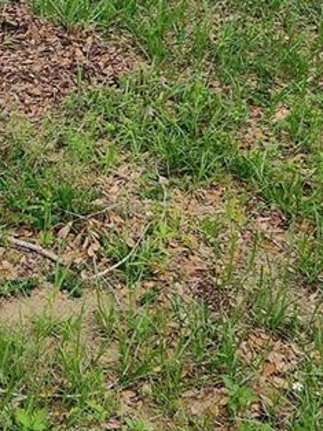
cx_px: 74
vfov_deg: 21.8
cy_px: 54
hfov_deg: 16.7
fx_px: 1096
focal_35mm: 88
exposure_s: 1/312
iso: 50
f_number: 1.8
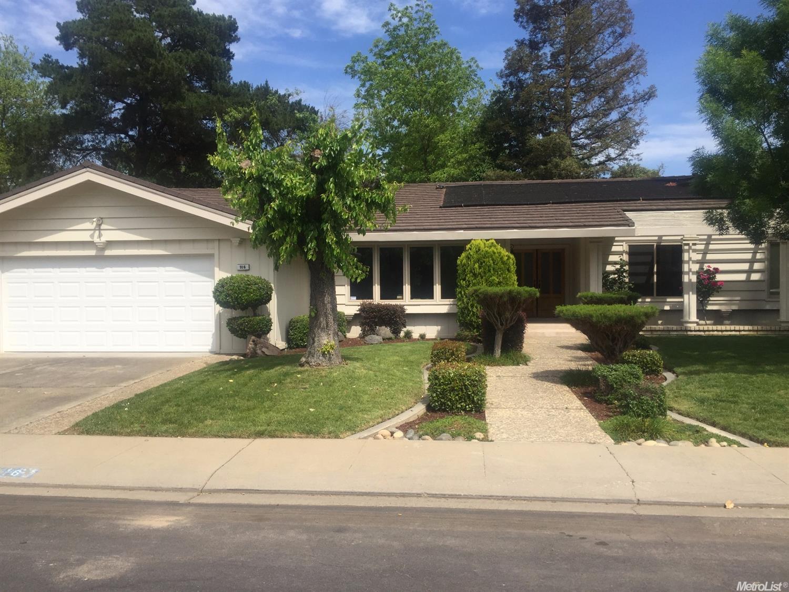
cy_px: 296
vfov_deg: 48.2
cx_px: 394
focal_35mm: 29
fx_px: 661
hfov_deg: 61.7
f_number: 2.2
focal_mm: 4.15
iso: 32
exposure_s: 1/1799
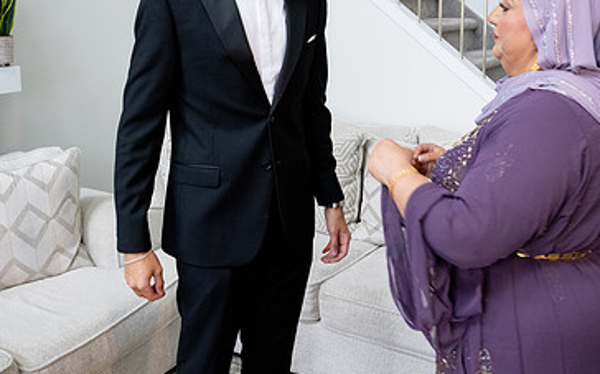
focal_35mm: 39
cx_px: 328
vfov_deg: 32.1
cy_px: 93
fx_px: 637
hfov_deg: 50.3
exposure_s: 1/160
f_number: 9
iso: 5000
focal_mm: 24
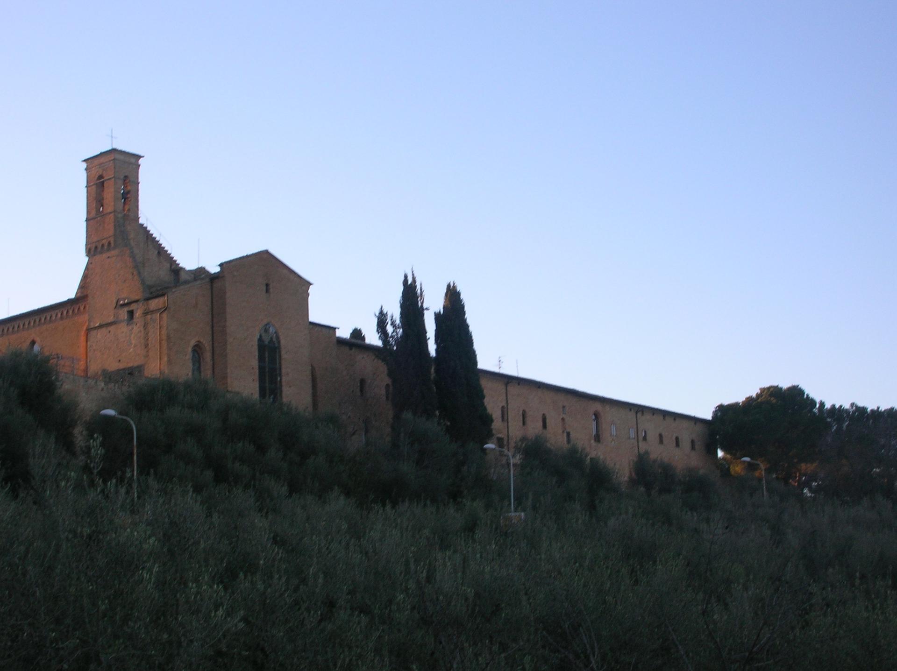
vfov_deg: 22.2
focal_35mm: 66
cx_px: 448
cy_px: 336
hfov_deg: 29.4
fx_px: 1709
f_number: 6.4
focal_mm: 11
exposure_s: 1/47.3
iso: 50
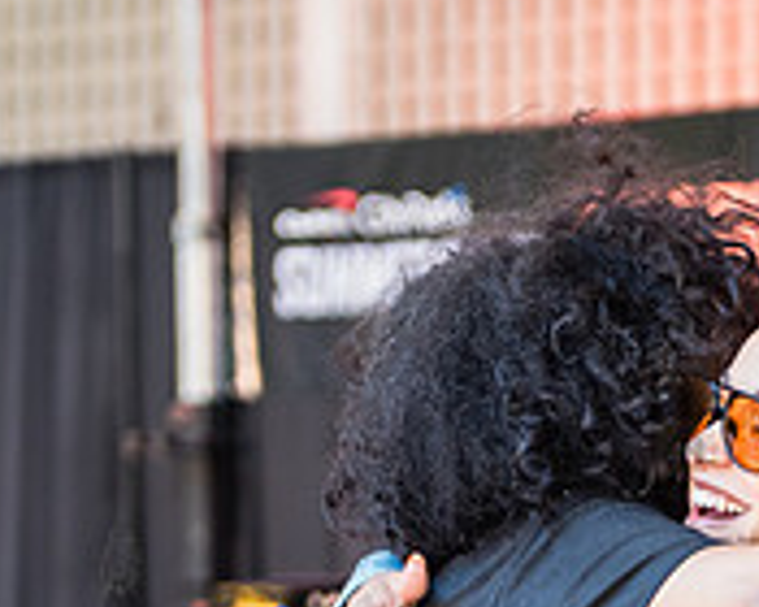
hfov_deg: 9.4
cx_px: 677
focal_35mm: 205
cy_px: 804
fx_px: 4605
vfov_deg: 7.5
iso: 1000
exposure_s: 1/200
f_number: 2.8
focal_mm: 66
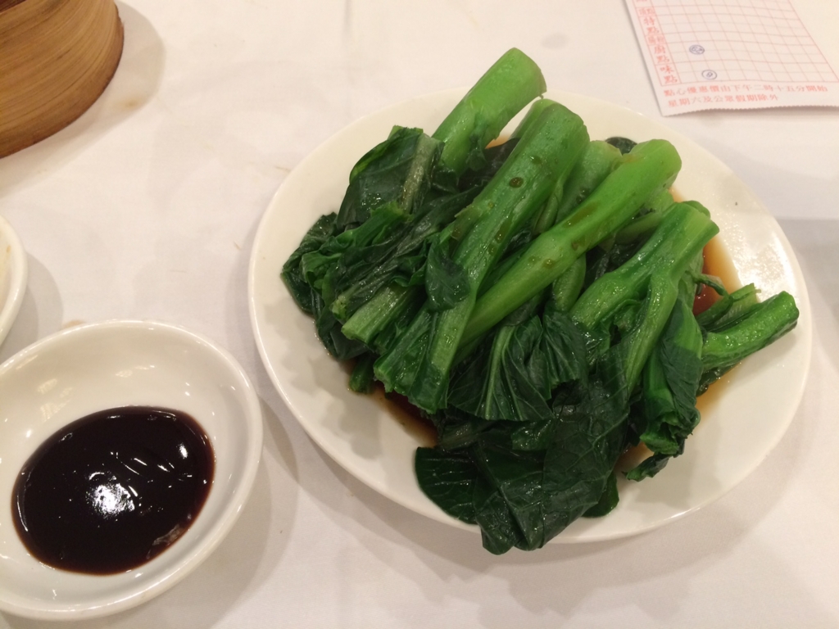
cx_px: 420
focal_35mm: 29
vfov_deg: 48.2
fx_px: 703
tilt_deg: -56.6
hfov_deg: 61.7
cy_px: 314
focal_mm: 4.15
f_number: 2.2
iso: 160
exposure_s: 1/33
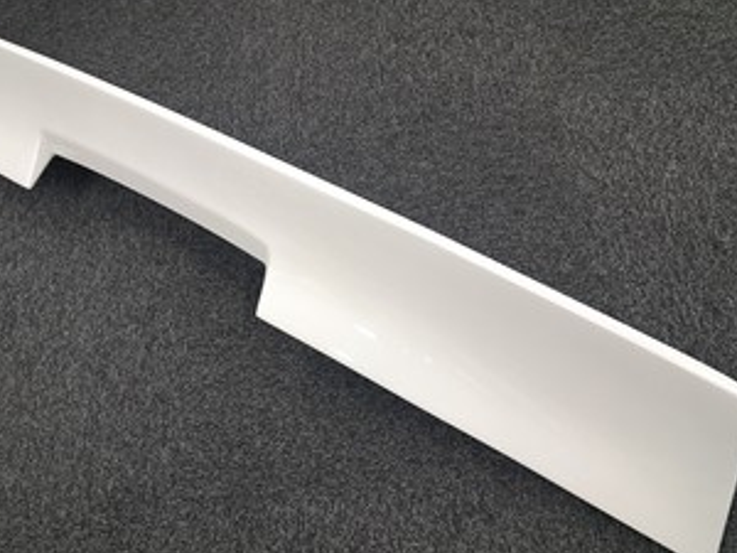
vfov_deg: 44.1
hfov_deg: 56.4
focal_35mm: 32
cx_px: 295
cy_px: 310
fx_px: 681
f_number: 1.8
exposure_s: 1/50
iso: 160
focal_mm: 5.23
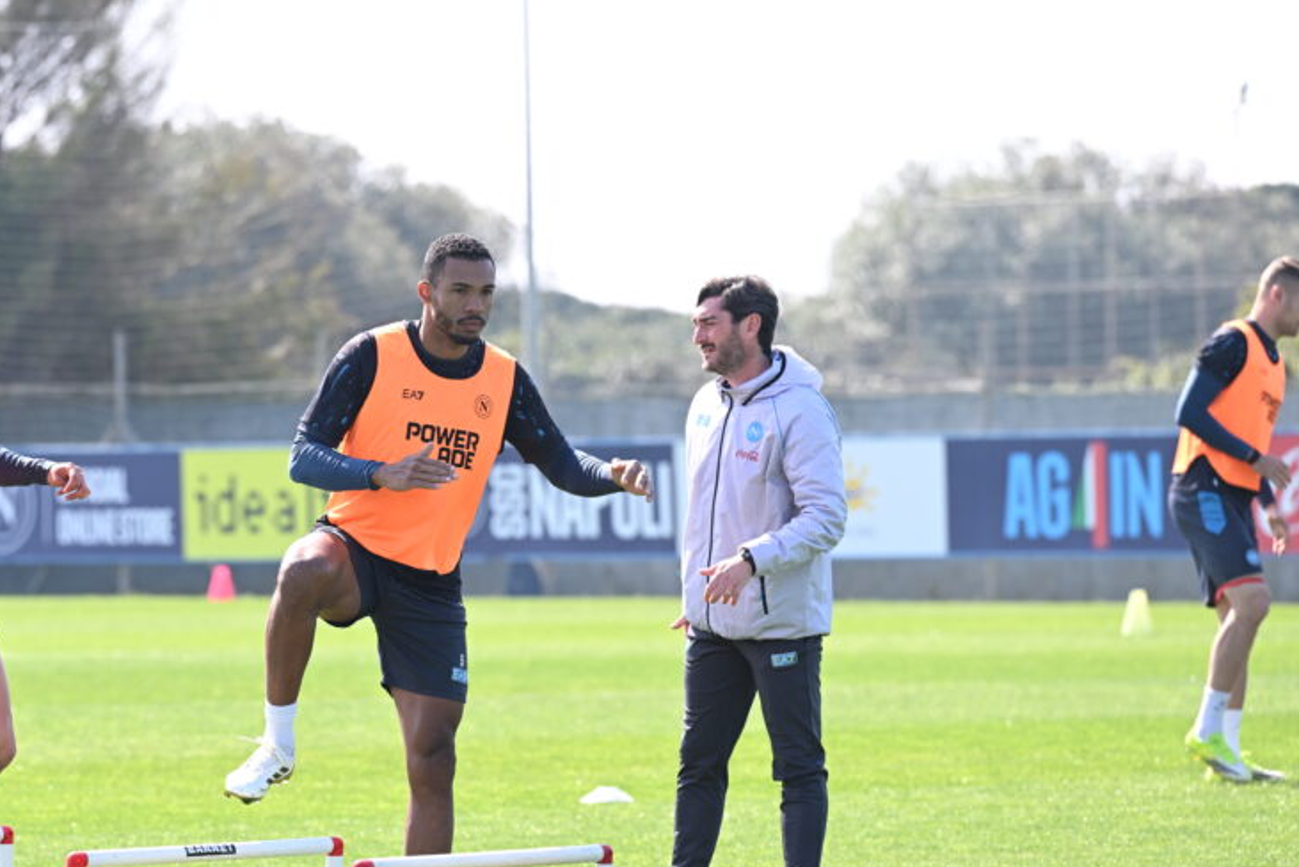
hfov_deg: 7.4
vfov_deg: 4.9
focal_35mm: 280
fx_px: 10107
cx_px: 418
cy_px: 486
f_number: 4.5
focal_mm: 200
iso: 500
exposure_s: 1/1250
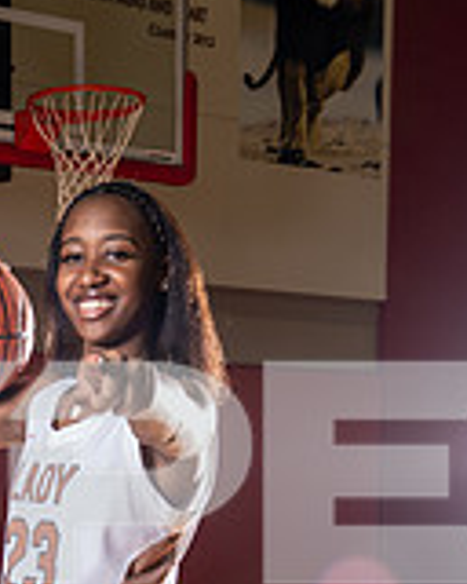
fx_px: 1641
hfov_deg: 15.8
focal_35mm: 95
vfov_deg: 18.9
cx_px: -26
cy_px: 734
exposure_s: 1/250
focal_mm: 36
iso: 800
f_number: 5.6
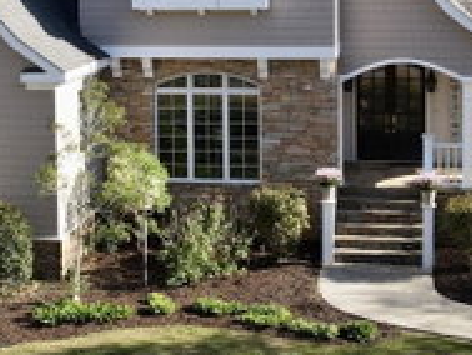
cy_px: 52
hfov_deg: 24.1
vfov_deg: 18.0
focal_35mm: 81
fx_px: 1105
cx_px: 209
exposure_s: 1/320
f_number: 2.8
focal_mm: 4.5
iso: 100
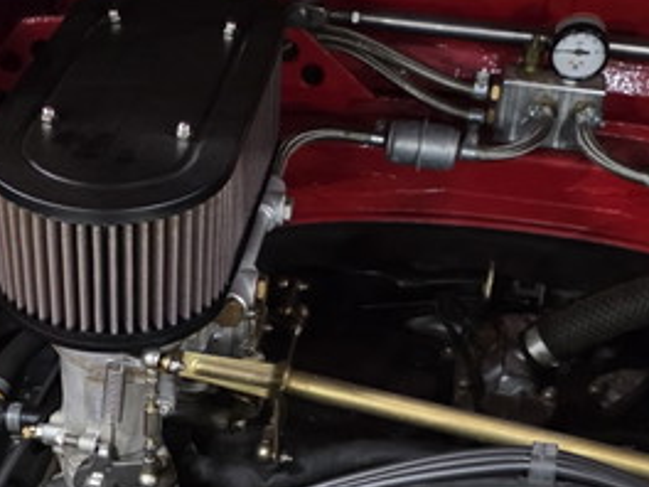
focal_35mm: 67
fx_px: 1256
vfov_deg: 21.5
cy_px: 435
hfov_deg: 28.8
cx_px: 219
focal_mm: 6.3
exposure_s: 1/120
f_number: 1.7
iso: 1250
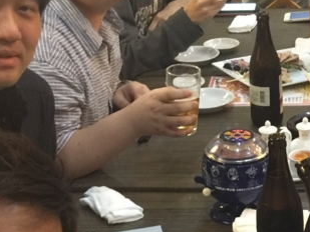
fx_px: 860
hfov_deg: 19.8
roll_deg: -0.1
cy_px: 162
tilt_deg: -23.9
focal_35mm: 96
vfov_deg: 15.4
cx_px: 319
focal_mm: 4.15
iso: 125
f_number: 2.2
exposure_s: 1/4
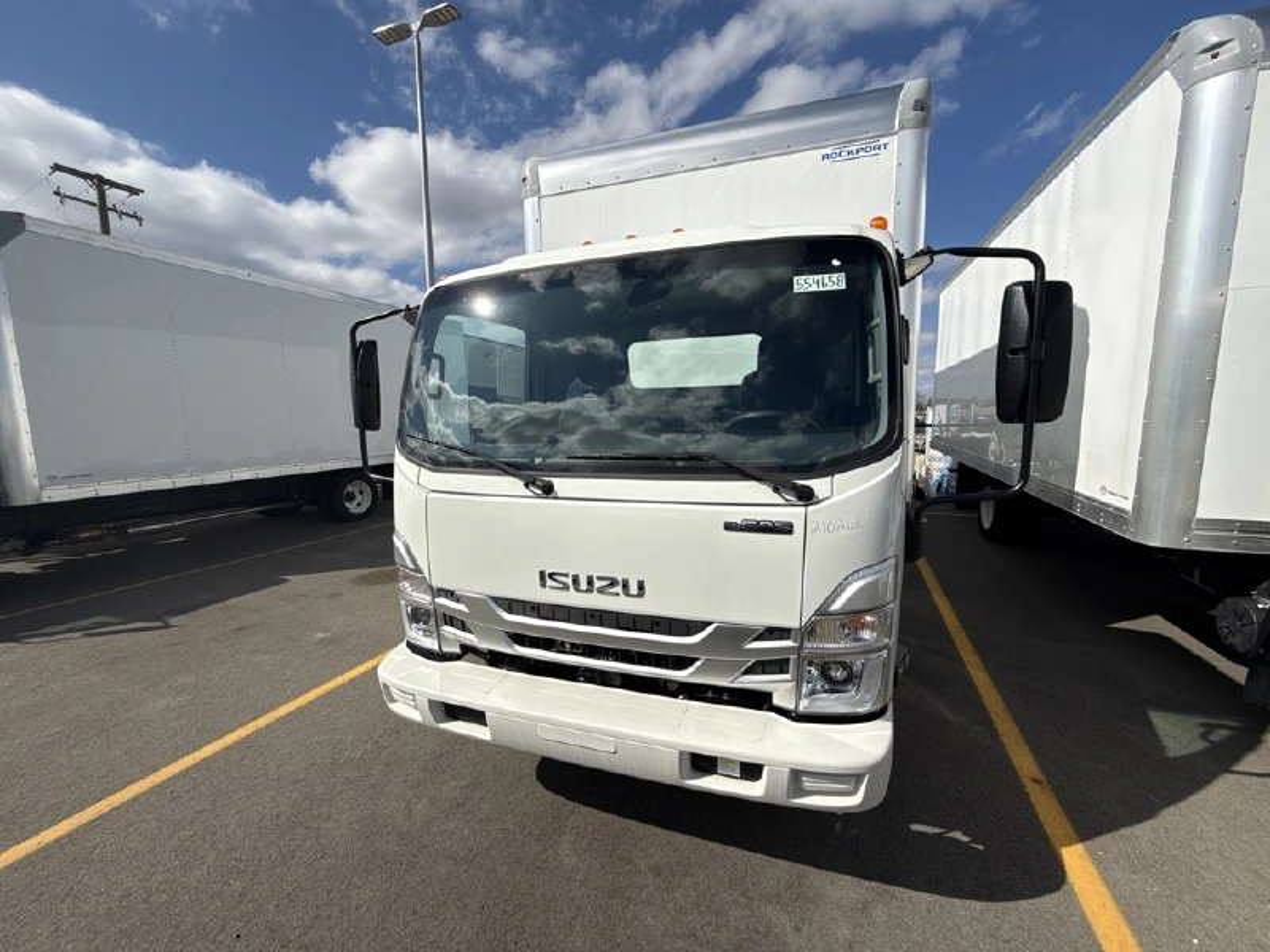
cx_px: 635
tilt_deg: -6.2
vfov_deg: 85.7
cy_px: 476
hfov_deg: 102.1
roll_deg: +0.8
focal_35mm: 14
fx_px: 514
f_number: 2.2
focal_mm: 2.22
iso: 64
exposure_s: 1/6173
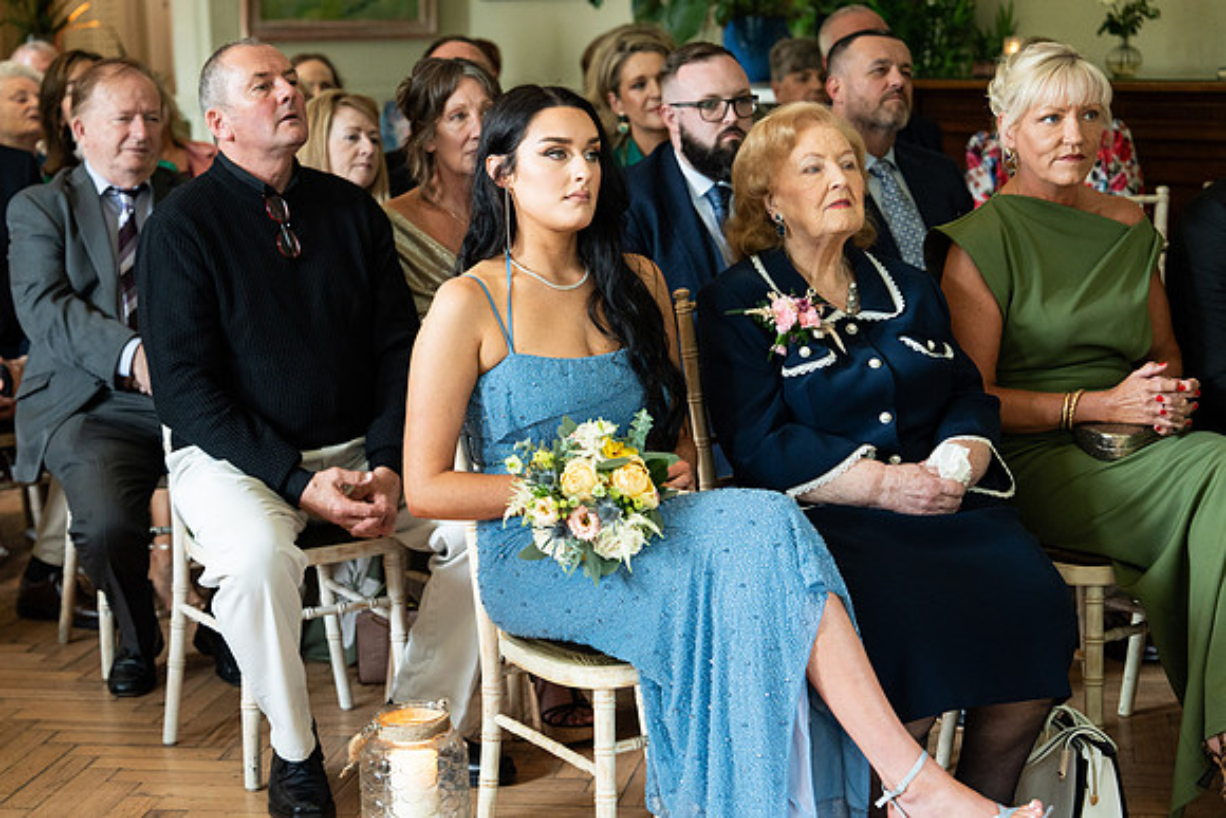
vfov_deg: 19.5
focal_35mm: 70
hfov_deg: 28.8
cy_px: 409
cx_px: 613
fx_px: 2384
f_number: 3.5
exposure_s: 1/200
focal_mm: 70
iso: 3200
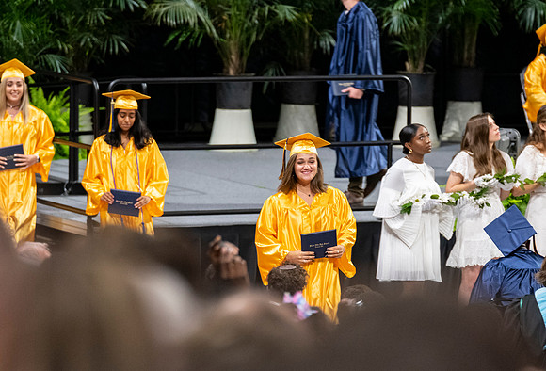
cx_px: 319
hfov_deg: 6.9
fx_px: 4545
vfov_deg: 4.7
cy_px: 223
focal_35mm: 298
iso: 2000
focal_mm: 200
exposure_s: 1/200
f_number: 4
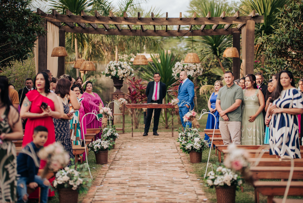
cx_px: 154
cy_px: 101
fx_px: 737
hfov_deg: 23.2
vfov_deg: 15.7
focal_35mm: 87
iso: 320
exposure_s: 1/2000
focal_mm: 85
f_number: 1.4
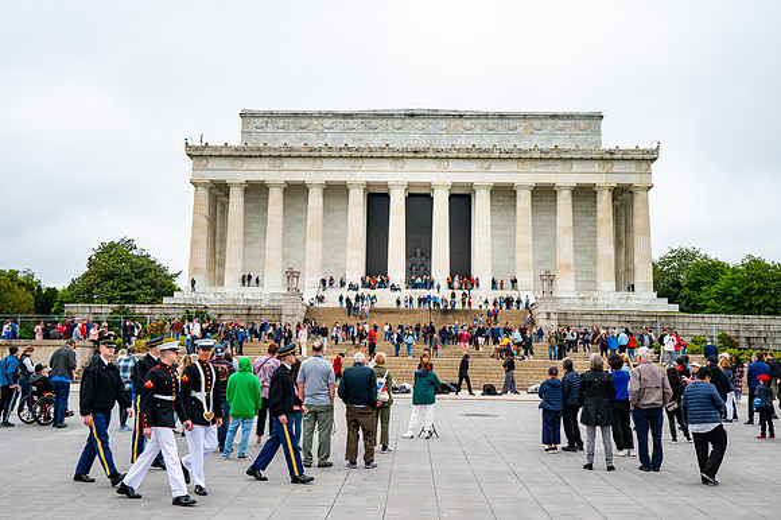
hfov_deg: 51.9
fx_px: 802
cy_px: 260
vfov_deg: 35.9
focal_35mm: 37
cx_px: 390
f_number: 8
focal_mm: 37
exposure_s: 1/640
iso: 360
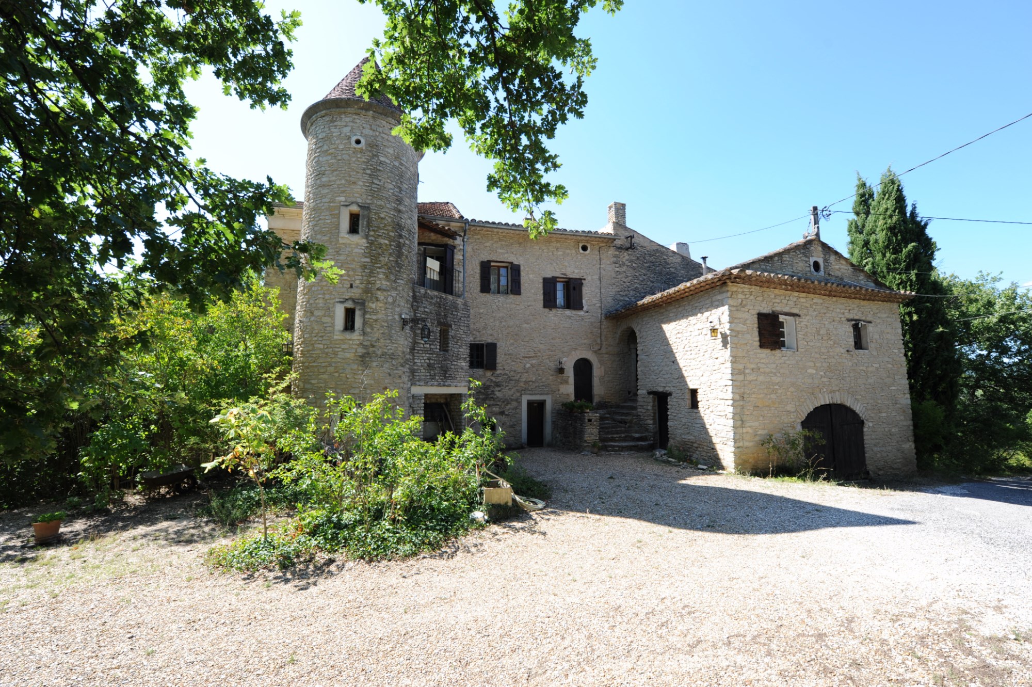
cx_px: 516
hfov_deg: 104.3
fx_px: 401
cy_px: 344
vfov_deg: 81.1
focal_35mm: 14
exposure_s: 1/200
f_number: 7.1
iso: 200
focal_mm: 14
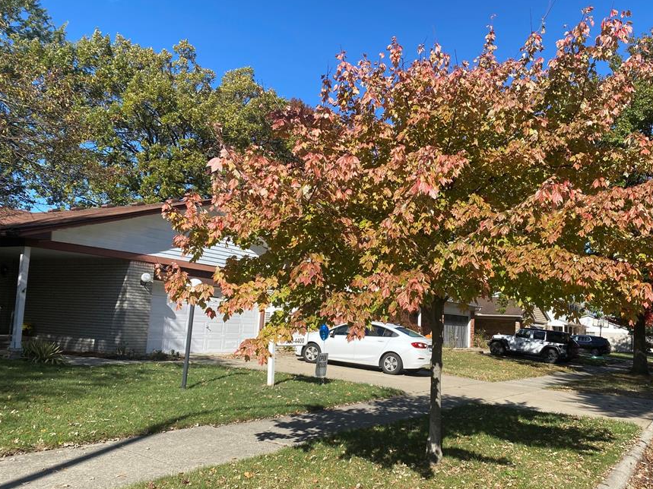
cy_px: 262
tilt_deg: +3.5
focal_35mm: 31
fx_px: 585
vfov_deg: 45.4
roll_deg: -2.0
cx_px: 384
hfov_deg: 58.0
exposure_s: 1/2066
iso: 32
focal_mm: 4.25
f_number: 1.8
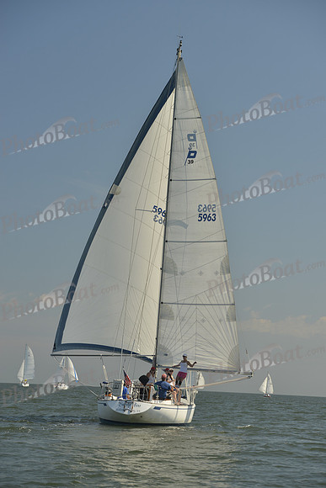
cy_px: 244
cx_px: 163
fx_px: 1425
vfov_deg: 19.5
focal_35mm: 105
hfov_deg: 13.0
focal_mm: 105
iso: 200
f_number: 6.3
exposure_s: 1/800
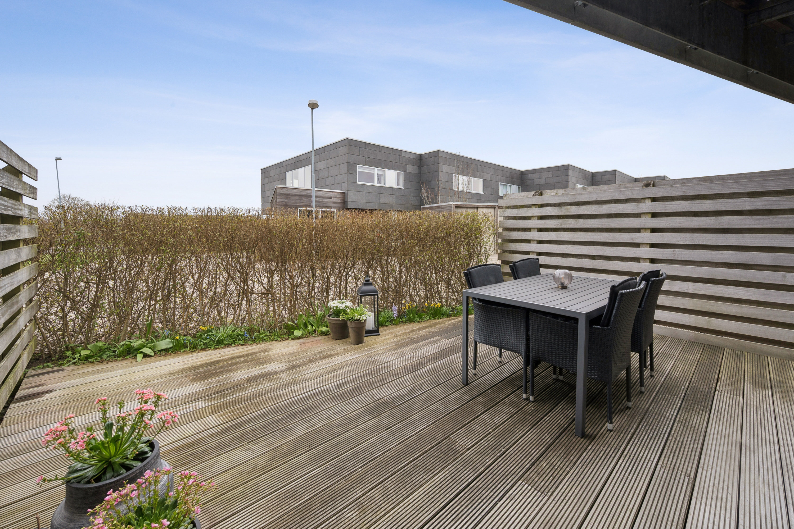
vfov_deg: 81.2
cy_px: 264
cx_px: 397
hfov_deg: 104.3
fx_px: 309
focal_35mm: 14
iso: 160
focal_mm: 14
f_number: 6.3
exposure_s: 1/125
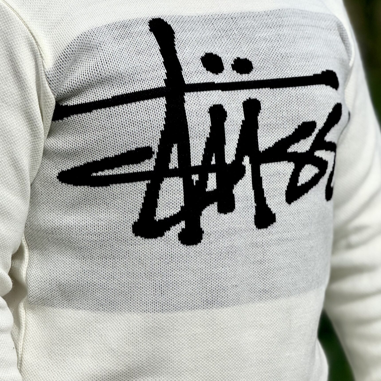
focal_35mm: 158
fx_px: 1967
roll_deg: +3.9
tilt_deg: -8.2
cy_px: 237
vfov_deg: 11.1
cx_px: 170
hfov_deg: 11.1
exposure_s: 1/3344
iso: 40
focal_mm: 15.66
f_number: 2.8
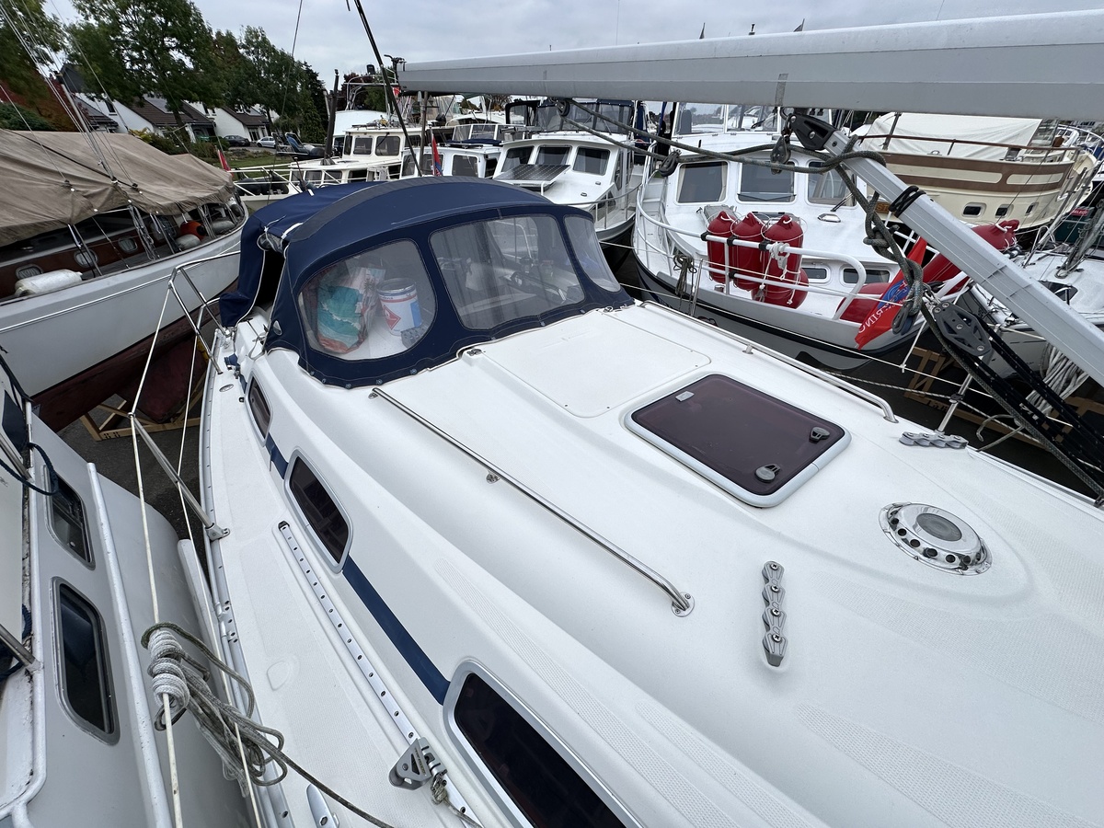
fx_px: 446
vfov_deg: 85.7
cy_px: 414
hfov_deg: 102.1
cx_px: 552
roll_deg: -0.1
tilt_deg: -32.7
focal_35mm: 14
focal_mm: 2.22
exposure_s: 1/525
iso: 40
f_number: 2.2
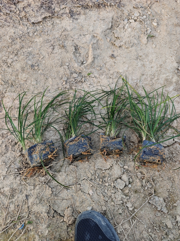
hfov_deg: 58.9
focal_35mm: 23
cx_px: 90
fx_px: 159
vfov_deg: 73.9
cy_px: 120
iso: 50
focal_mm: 6.55
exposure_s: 1/100
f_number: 1.6
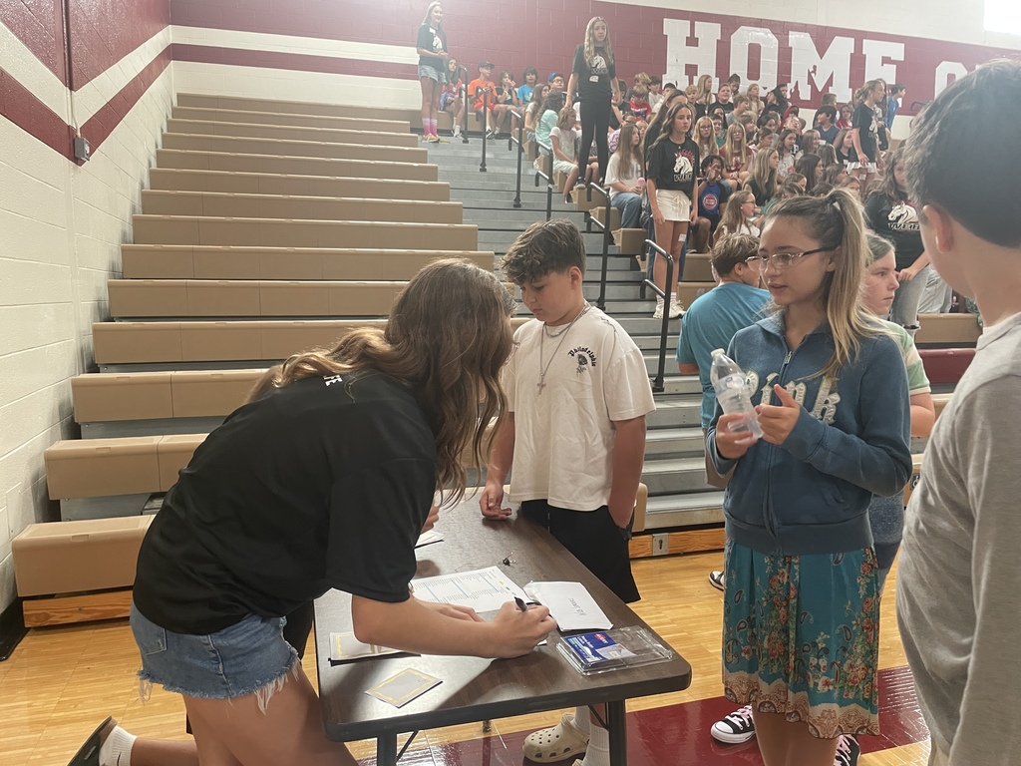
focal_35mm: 26
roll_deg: -0.1
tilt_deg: -6.0
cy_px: 383
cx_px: 510
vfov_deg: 53.1
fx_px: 767
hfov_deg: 67.3
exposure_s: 1/60
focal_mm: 4.2
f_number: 1.6
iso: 160
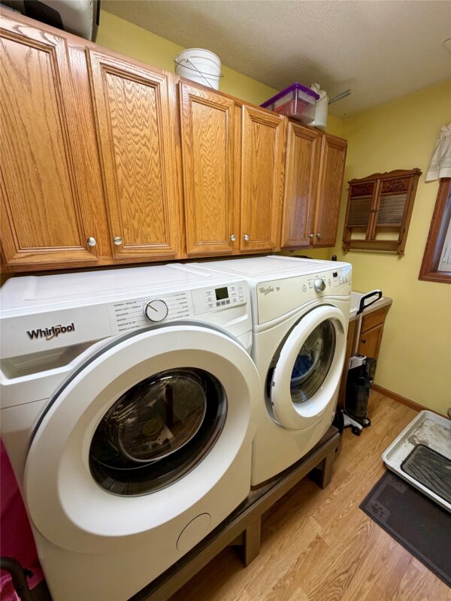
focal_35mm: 14
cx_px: 226
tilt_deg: -16.7
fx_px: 243
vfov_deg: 102.1
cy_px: 300
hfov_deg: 85.7
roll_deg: -0.4
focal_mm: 2.22
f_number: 2.2
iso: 200
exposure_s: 1/121
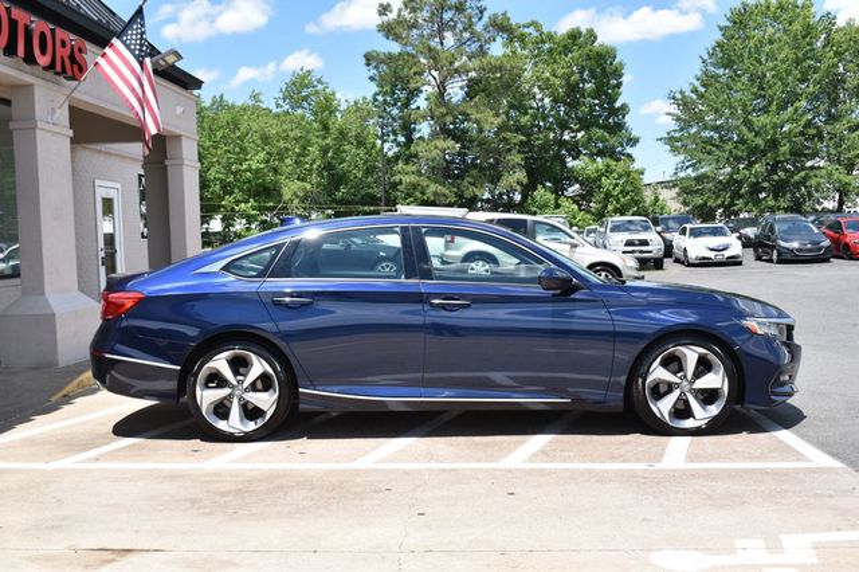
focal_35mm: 40
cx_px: 430
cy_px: 286
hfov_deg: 47.9
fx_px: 966
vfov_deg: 33.0
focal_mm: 27
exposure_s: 1/500
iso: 200
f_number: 8
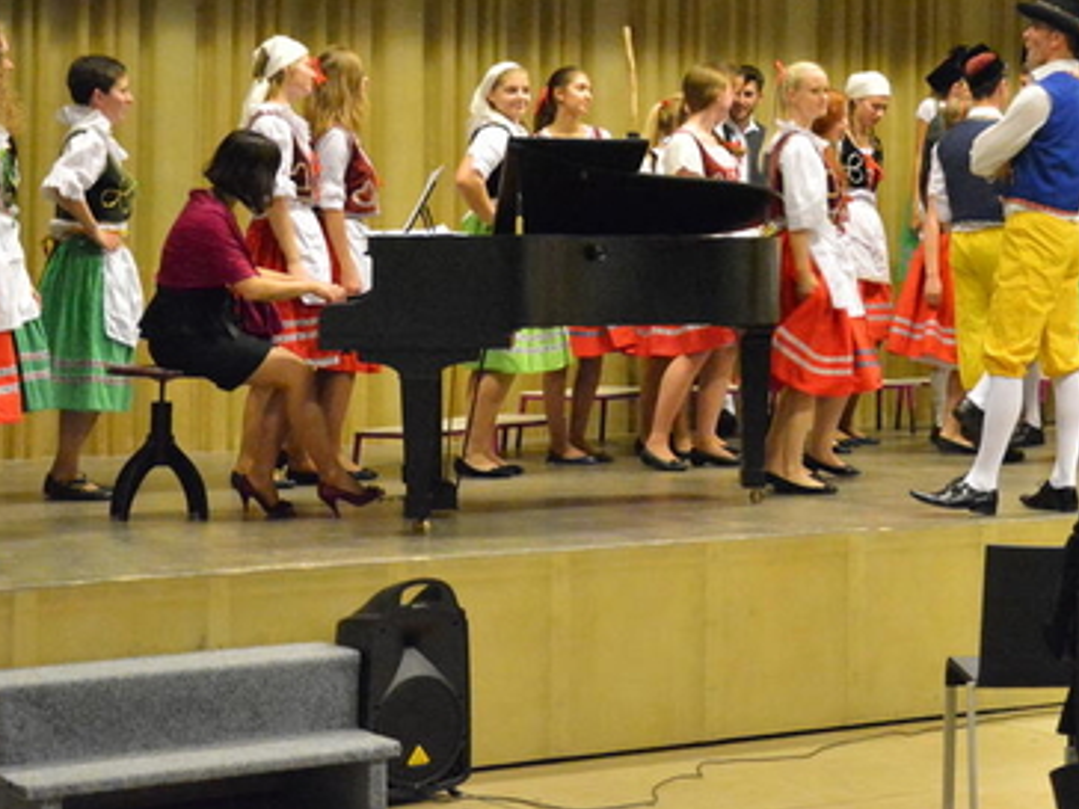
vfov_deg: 15.4
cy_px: 123
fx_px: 2961
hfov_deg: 20.4
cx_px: 866
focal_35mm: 95
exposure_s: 1/80
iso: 5000
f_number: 4.5
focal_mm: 30
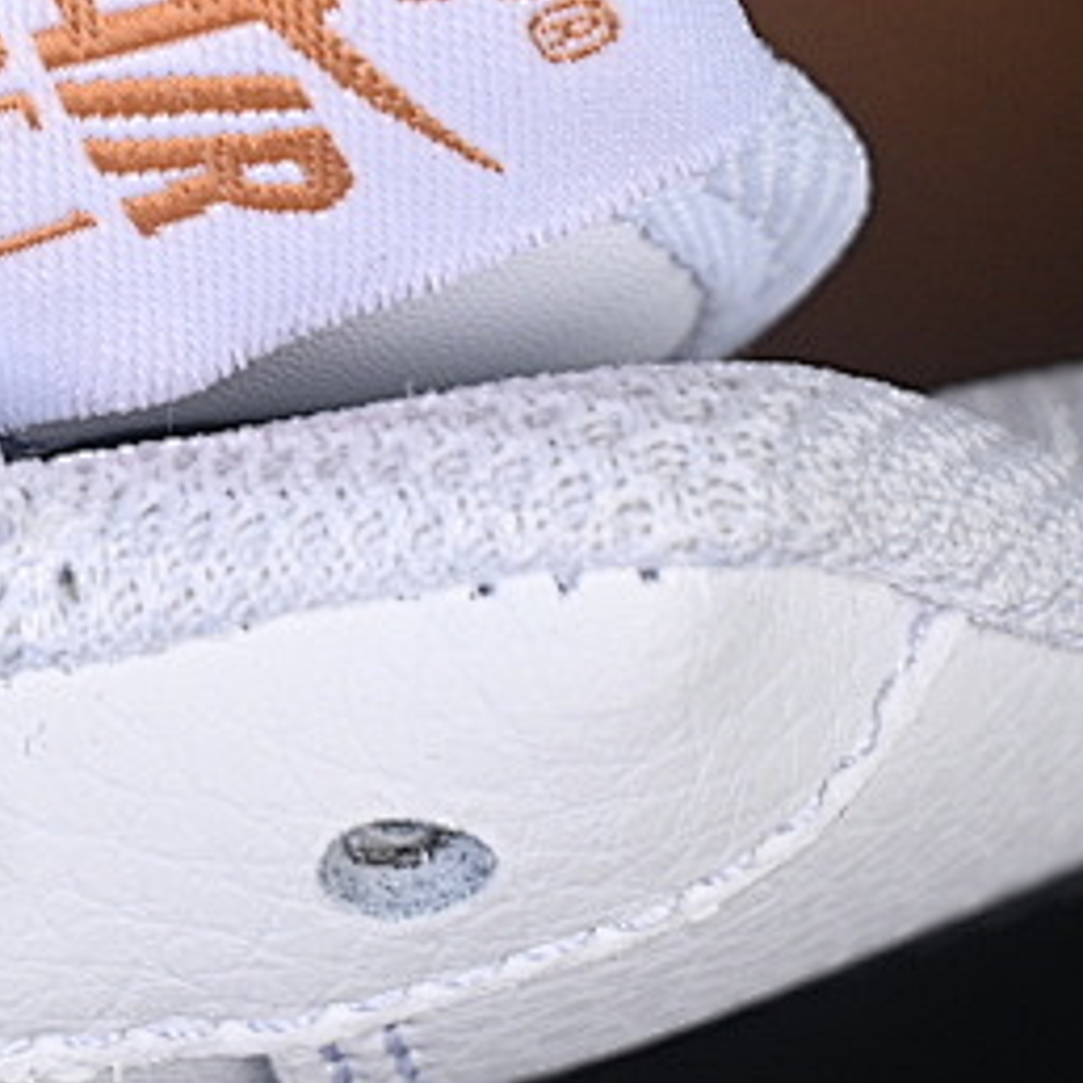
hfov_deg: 6.5
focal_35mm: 267
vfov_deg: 6.5
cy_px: -71
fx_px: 9451
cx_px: -105
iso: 160
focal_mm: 50
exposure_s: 1/80
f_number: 7.1
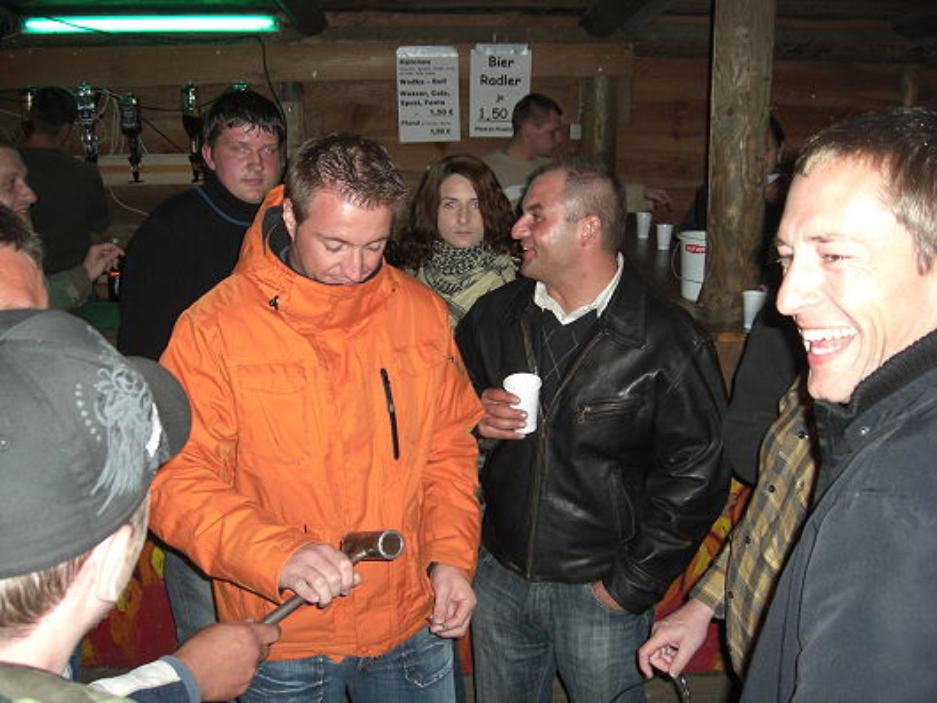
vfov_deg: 37.7
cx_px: 468
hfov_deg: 49.0
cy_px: 352
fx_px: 1029
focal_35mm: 38
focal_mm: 7.9
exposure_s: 1/60
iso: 200
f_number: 2.8
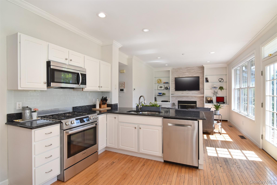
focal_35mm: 16
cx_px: 138
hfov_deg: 95.0
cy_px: 92
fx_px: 127
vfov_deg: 72.0
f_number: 11
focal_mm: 11
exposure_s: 1/60
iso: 640
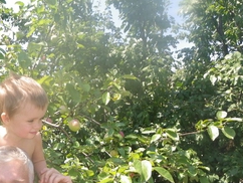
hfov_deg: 35.3
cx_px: 40
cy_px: 161
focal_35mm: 52
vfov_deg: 27.2
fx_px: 365
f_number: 3.5
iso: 80
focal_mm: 5
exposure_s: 1/200
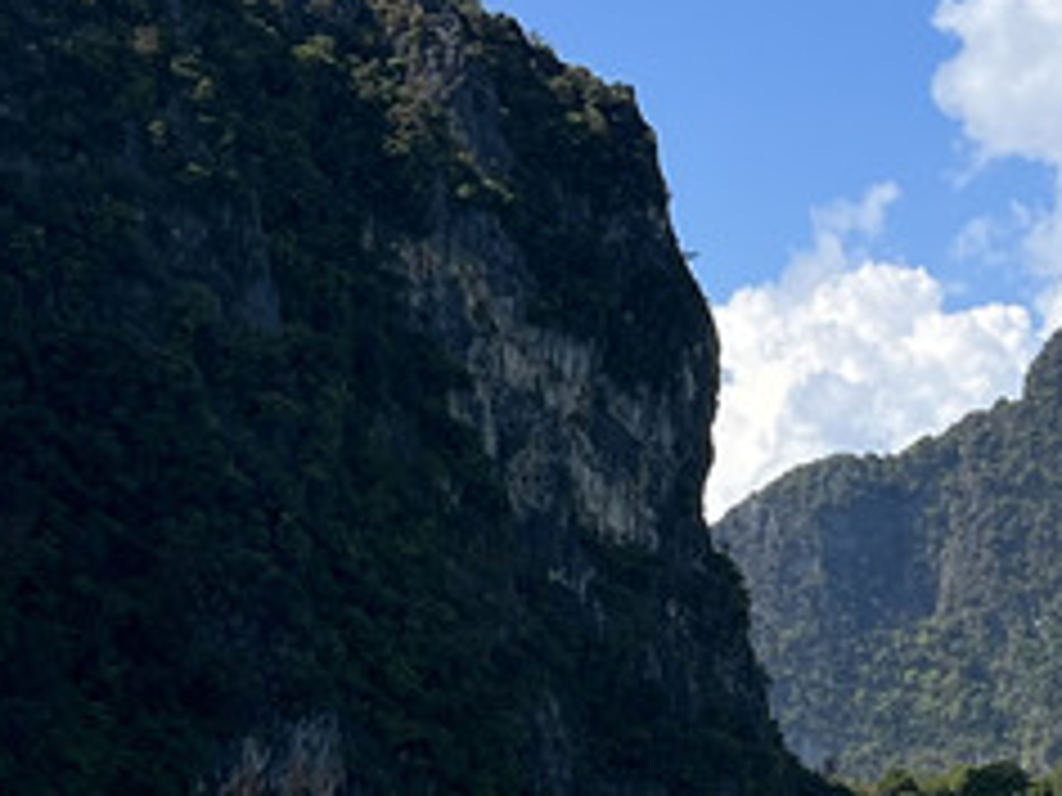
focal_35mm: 132
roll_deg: +0.4
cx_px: 981
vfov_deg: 11.1
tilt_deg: +2.5
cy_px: 886
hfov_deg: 14.8
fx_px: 4050
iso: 50
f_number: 1.5
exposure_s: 1/3831
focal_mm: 5.7
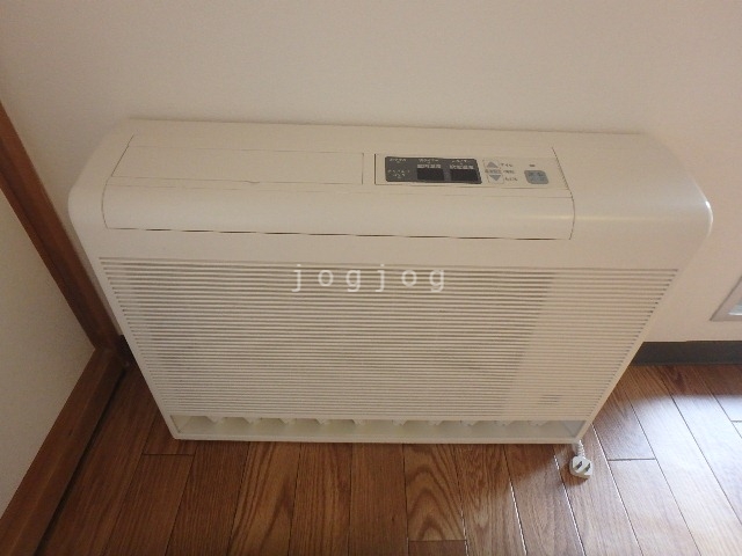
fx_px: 450
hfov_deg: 79.0
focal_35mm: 21
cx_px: 371
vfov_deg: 63.4
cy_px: 278
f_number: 3.5
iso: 500
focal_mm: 3.7
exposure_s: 1/125
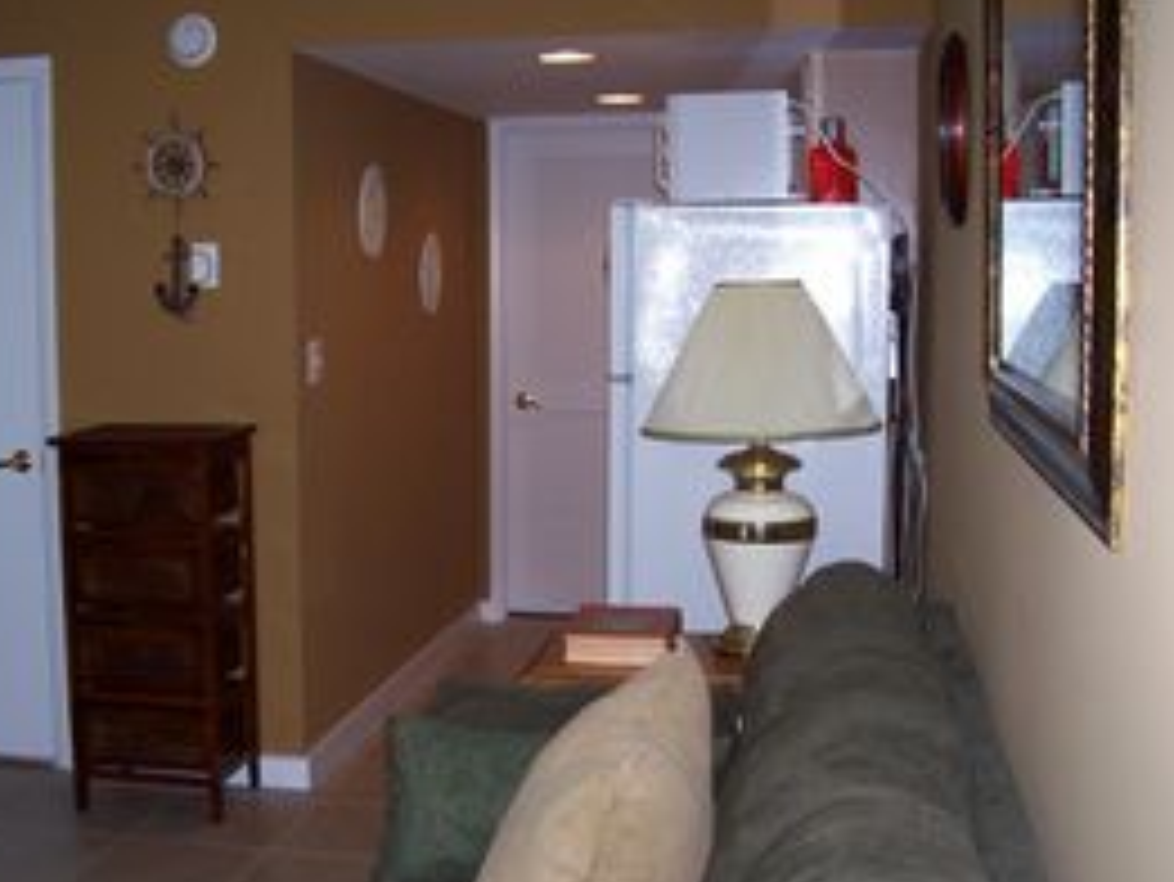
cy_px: 459
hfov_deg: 39.2
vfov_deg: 30.3
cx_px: 400
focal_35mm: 48
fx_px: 1629
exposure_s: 1/112
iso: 140
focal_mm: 5.6
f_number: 2.7
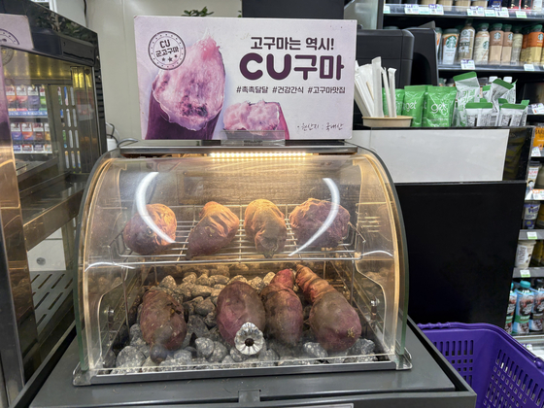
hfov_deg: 67.3
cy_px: 204
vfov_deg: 53.1
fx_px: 409
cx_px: 272
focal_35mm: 26
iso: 50
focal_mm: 5.96
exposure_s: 1/120
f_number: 1.6
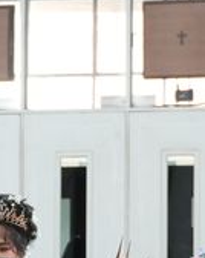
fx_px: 3519
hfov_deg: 3.3
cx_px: -223
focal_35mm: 463
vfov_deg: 4.2
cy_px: 324
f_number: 5
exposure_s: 1/250
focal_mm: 49
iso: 1250
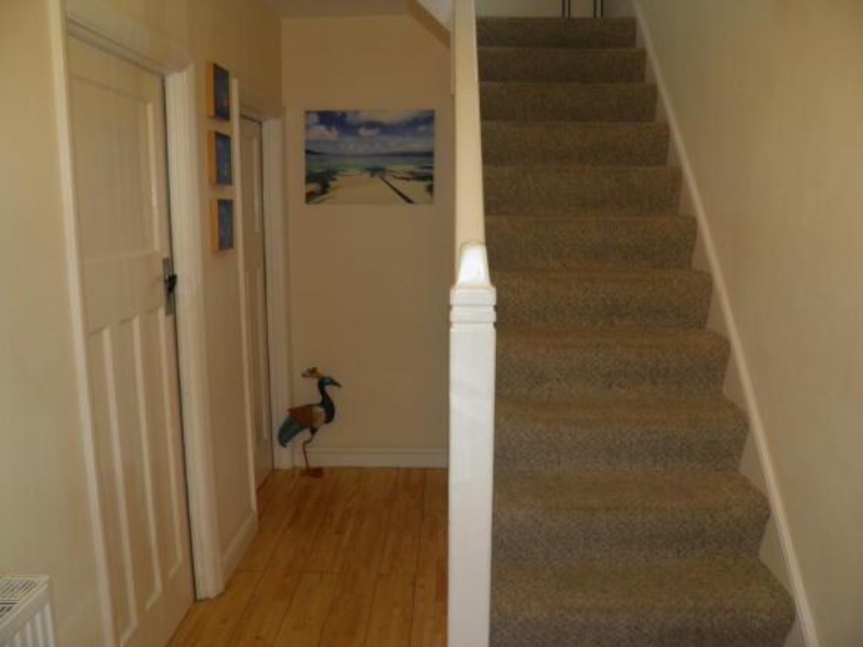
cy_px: 324
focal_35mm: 28
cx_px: 432
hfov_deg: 63.5
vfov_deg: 49.7
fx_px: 698
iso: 100
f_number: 2.8
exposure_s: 1/30
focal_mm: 4.9
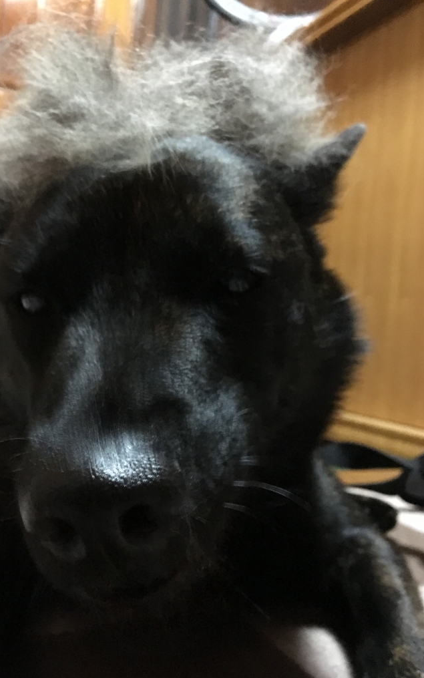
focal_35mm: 31
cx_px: 180
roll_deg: -4.6
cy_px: 341
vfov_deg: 61.2
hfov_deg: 40.5
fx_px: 573
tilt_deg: +1.1
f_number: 2.2
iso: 800
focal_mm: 4.15
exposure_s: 1/15
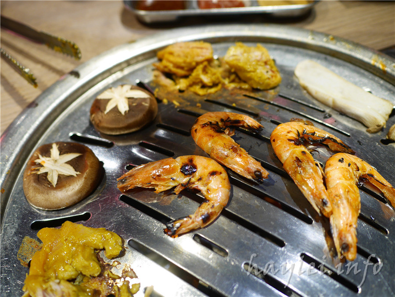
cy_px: 148
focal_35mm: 30
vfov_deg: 46.8
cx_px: 198
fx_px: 342
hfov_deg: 60.0
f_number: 2
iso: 200
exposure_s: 1/125
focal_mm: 15
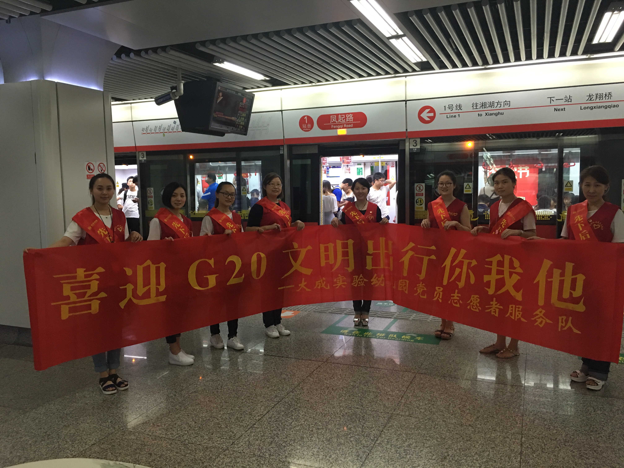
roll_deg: +0.7
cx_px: 312
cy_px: 234
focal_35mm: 29
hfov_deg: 61.7
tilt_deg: -4.3
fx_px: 523
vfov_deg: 48.2
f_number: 2.2
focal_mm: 4.15
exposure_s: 1/17
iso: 100
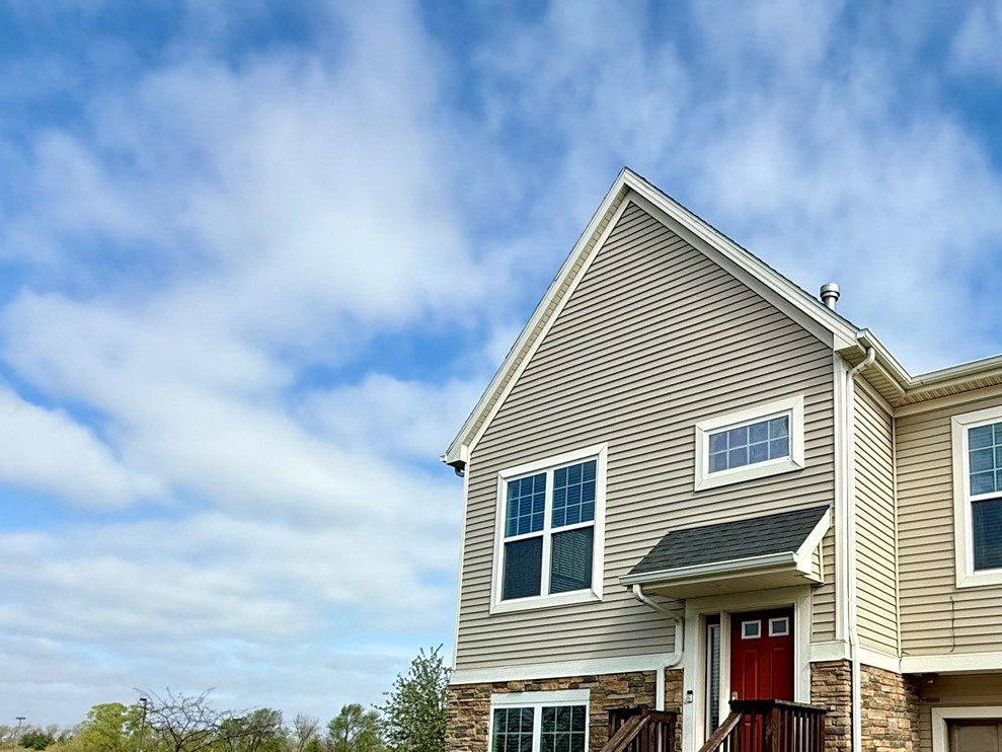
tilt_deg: +10.2
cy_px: 626
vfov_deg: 45.2
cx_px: 745
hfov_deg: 58.6
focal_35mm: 29
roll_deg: -0.6
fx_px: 840
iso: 50
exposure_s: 1/1961
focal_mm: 2.22
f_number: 2.2
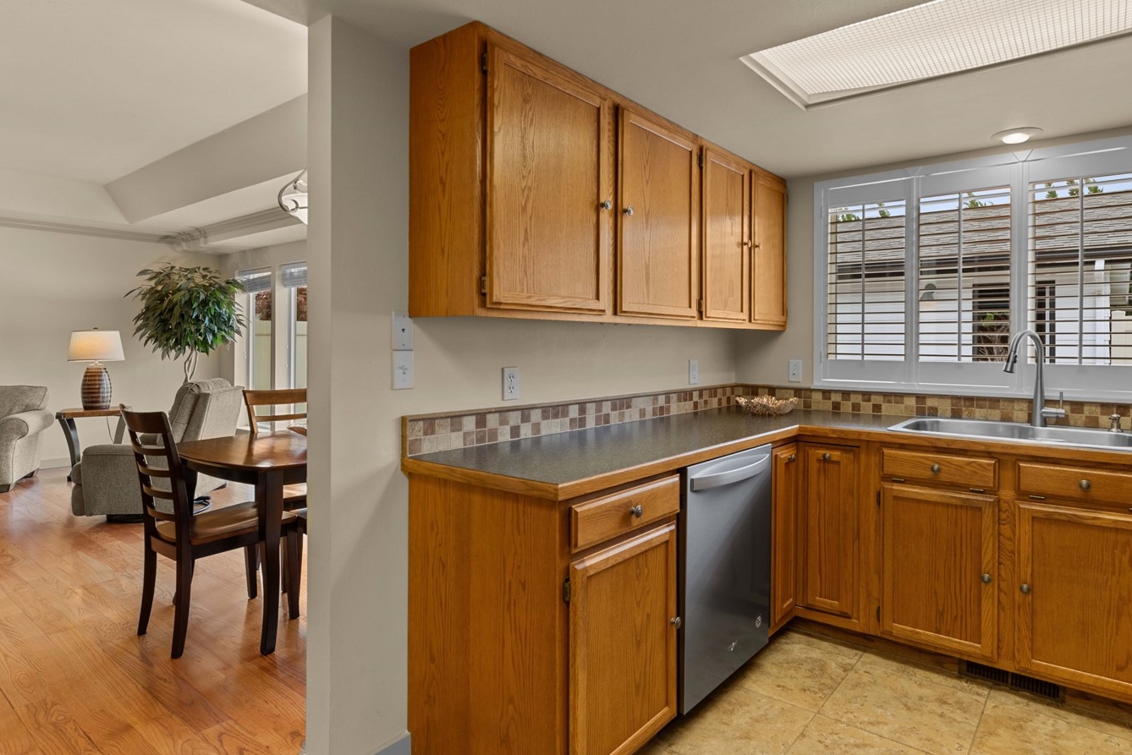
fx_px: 598
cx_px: 632
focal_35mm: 19
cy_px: 367
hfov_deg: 86.5
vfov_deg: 64.6
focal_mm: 15
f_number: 8
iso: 200
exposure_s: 1/6
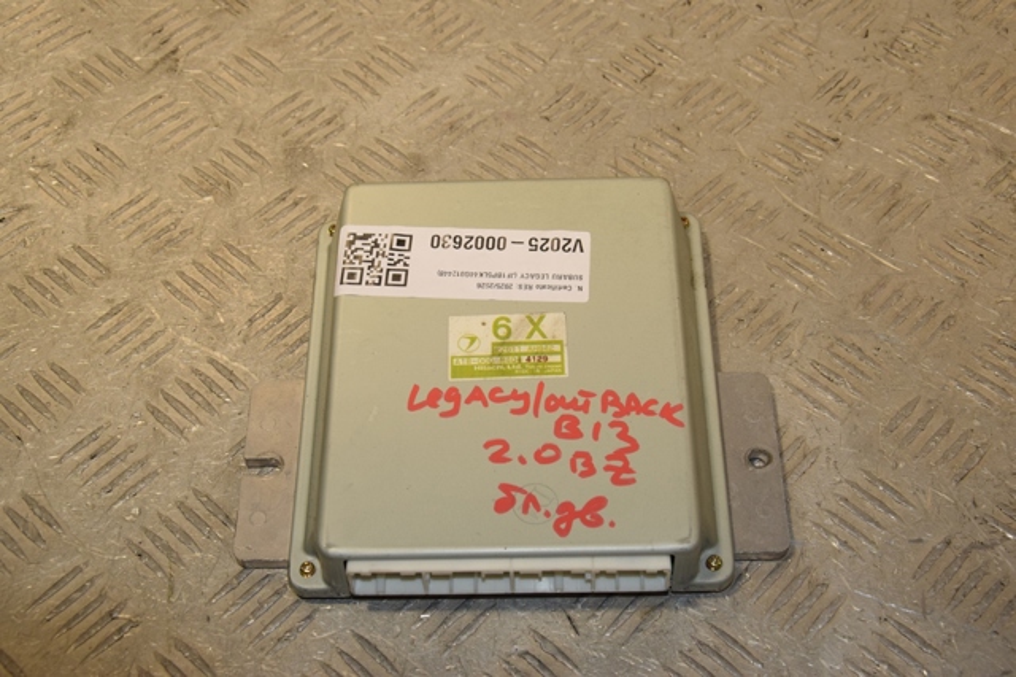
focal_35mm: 57
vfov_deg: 23.8
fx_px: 1608
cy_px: 338
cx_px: 508
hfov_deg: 35.1
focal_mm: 38
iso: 800
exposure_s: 1/200
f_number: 8
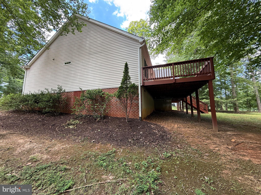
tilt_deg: +7.4
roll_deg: +0.4
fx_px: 106
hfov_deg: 102.1
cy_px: 98
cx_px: 130
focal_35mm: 14
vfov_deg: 85.7
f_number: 2.2
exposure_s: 1/99
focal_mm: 2.22
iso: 64
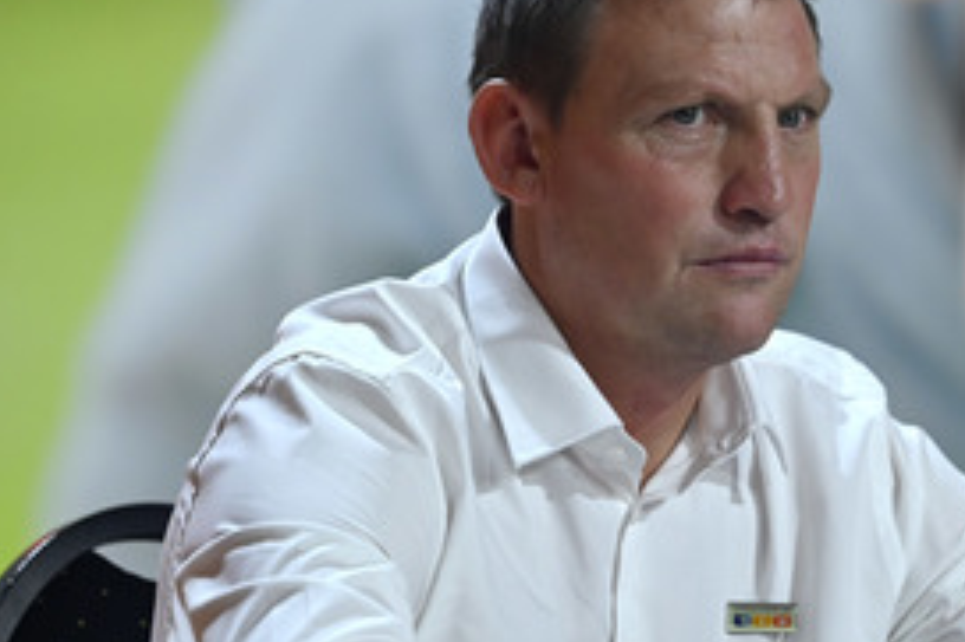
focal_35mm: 207
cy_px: 337
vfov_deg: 6.6
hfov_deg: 9.9
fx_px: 5545
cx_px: 708
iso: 1600
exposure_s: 1/640
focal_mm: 125
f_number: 2.8
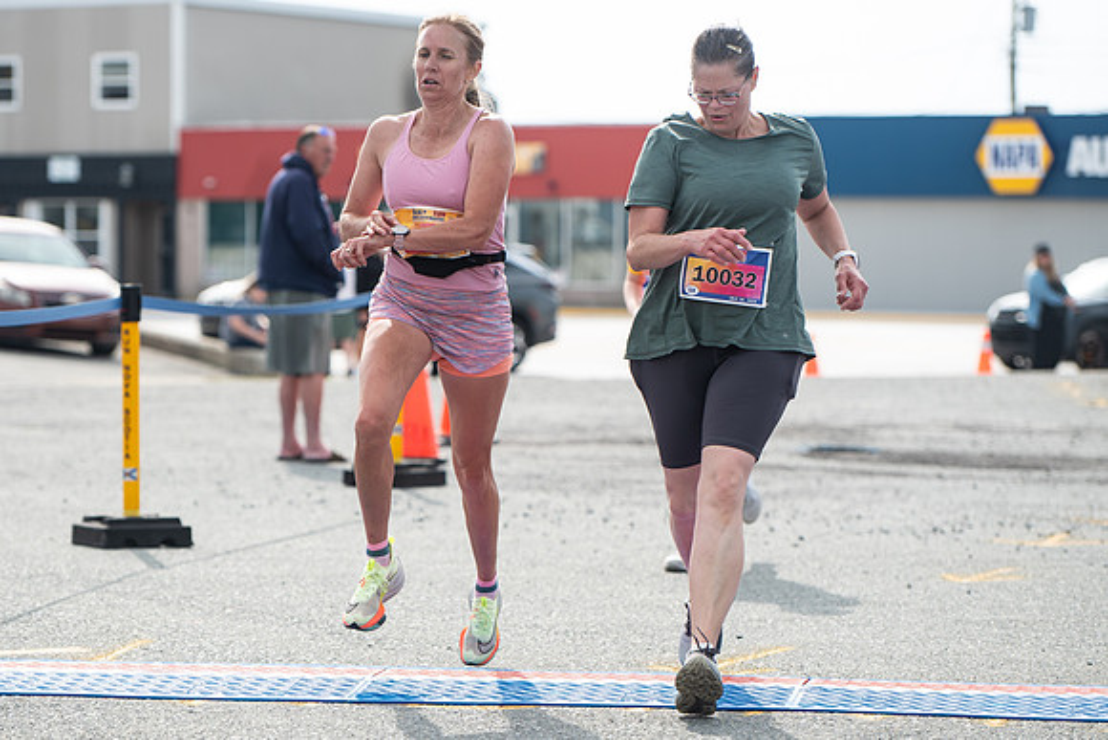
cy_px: 407
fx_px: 4310
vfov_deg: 9.8
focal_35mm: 140
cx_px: 462
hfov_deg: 14.6
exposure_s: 1/1600
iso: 250
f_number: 4.5
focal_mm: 120
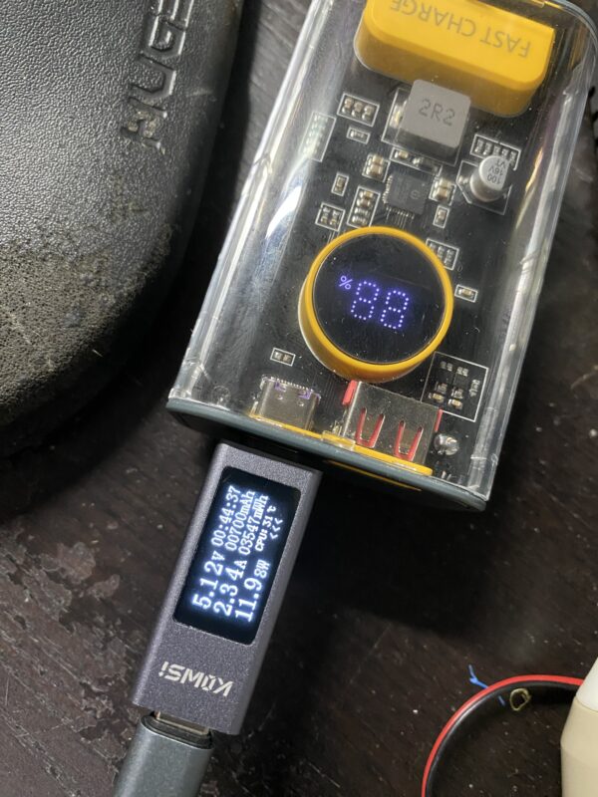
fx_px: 576
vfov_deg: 69.4
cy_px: 398
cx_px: 299
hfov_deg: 54.9
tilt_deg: -79.8
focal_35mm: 25
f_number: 1.8
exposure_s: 1/30
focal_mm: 4.25
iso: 640
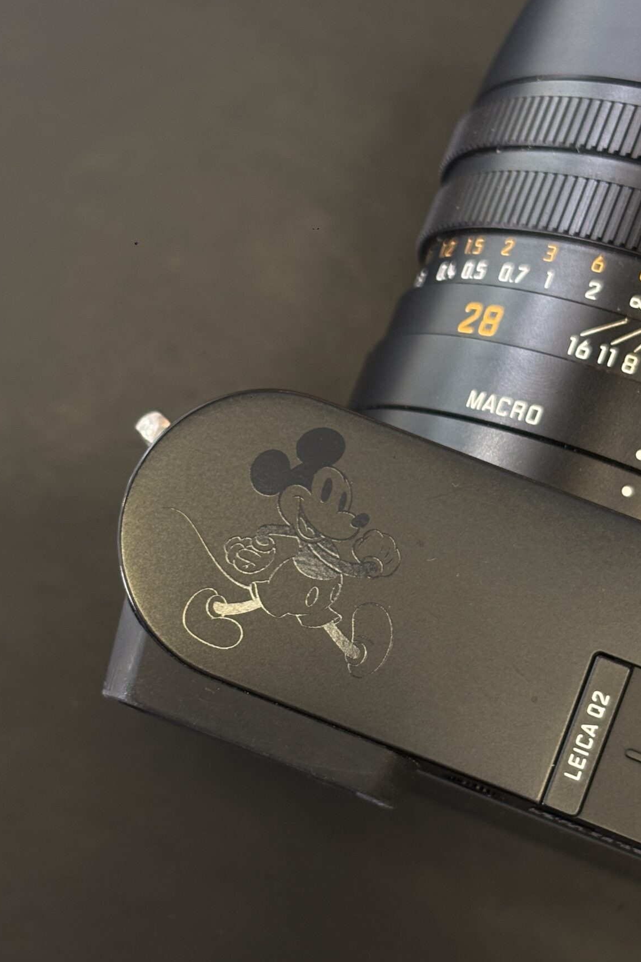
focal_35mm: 80
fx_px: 2136
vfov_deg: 25.4
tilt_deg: -87.1
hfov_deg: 17.1
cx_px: 296
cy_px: 523
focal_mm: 5.96
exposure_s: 1/50
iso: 64
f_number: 1.6
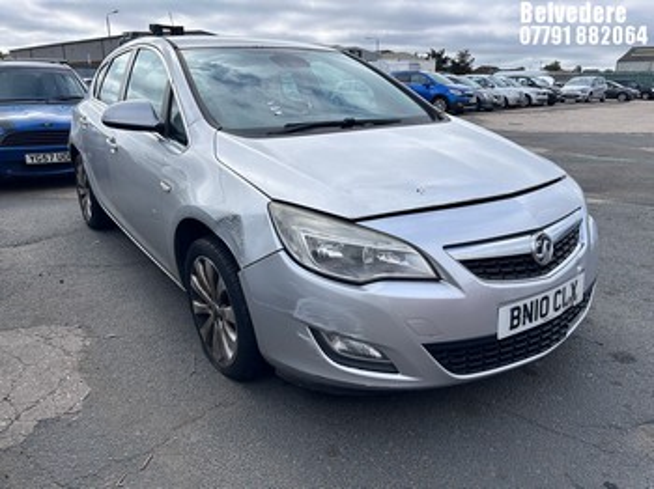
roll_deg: +1.0
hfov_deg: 67.3
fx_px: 491
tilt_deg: -17.5
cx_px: 327
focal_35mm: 26
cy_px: 244
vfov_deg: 53.0
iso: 50
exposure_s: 1/4115
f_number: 1.5
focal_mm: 5.7
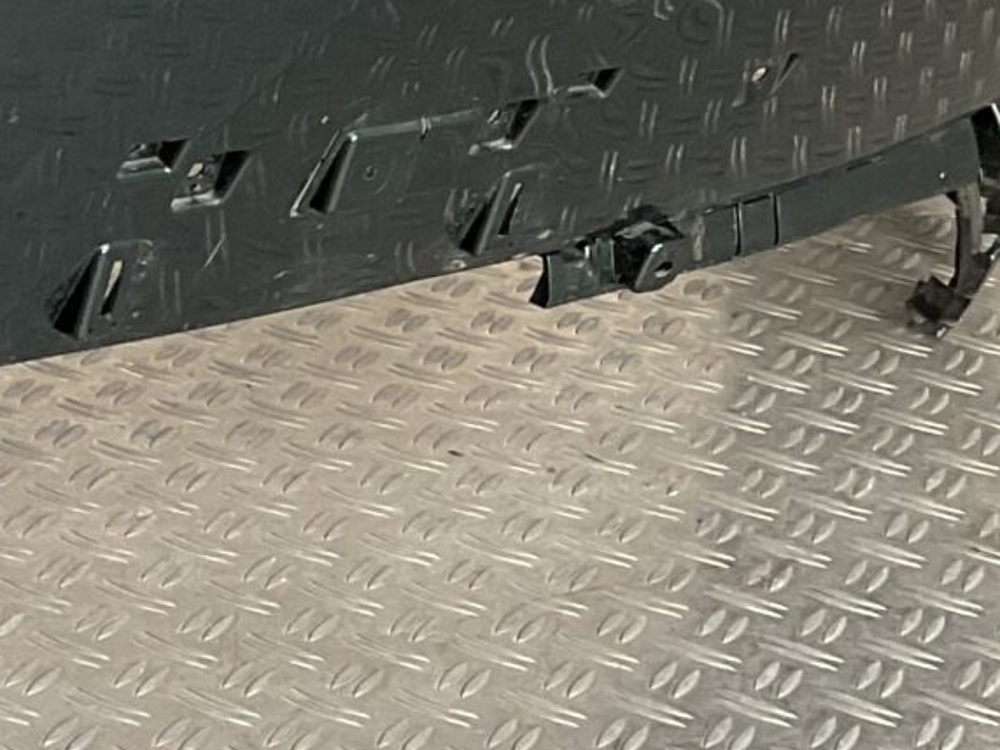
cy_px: 56
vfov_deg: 11.3
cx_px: -778
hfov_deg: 13.6
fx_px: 3755
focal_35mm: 130
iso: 50
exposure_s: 1/120
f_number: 1.8
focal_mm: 3
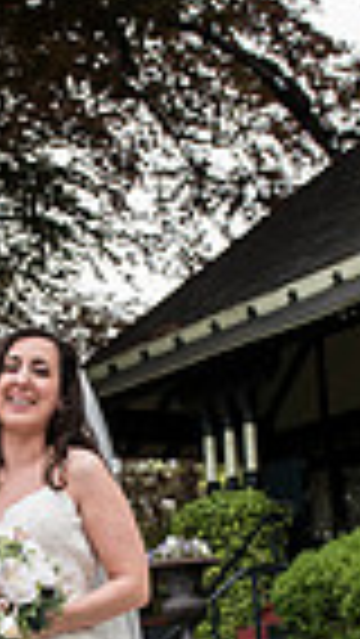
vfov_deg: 20.5
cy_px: 524
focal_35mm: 103
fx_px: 1746
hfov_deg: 11.7
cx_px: 14
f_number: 3.5
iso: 800
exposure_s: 1/4000
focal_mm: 24
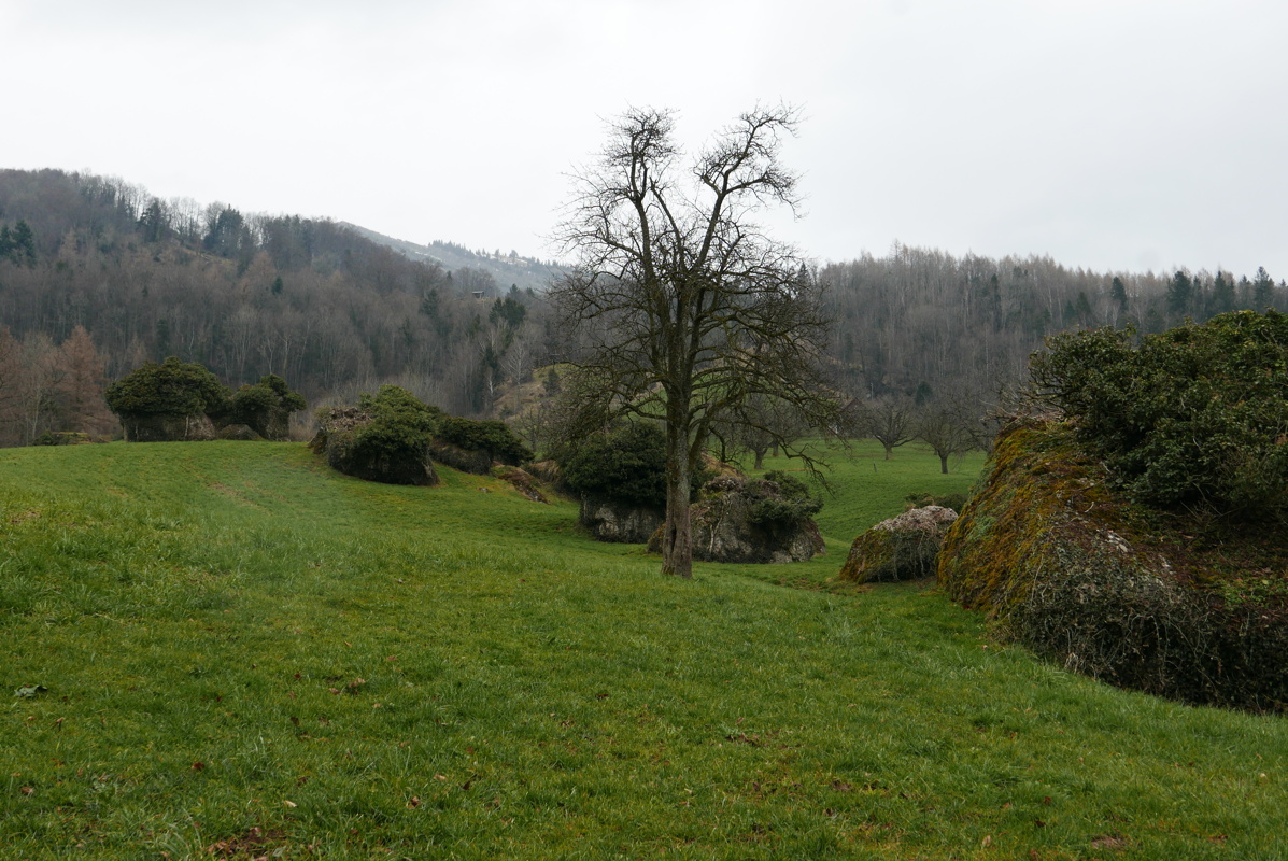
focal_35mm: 38
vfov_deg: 35.1
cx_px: 644
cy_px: 430
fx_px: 1360
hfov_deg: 50.7
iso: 200
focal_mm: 17.2
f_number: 5.6
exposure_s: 1/160
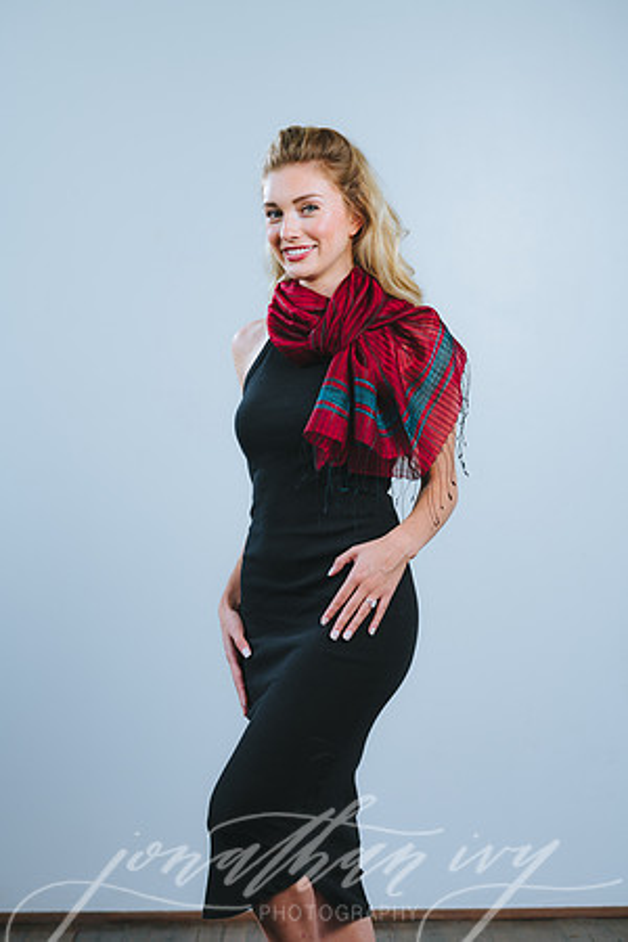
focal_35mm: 85
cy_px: 471
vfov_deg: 23.9
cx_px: 314
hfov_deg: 16.1
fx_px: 2224
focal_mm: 85
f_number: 4
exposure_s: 1/200
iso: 100
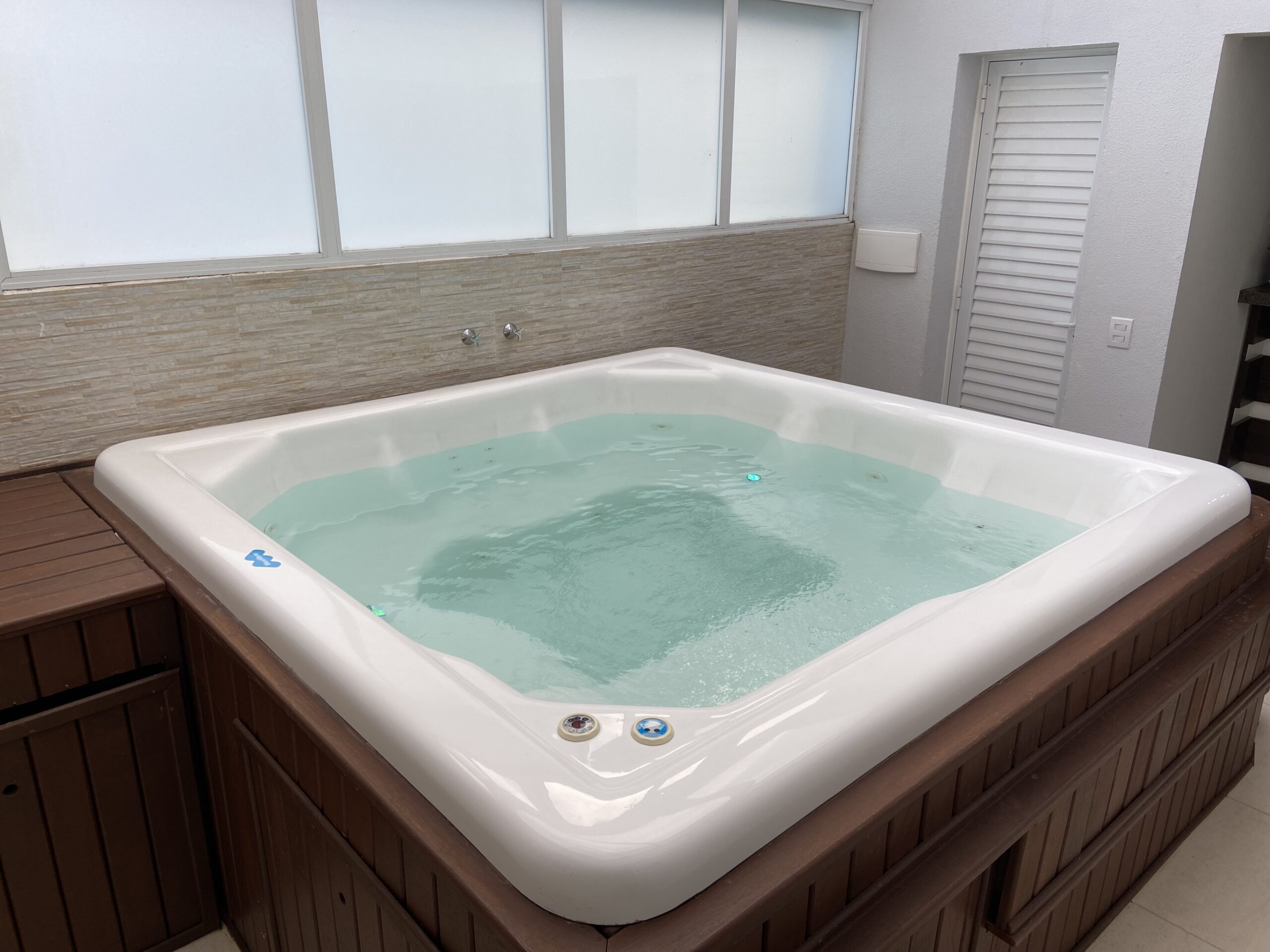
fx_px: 954
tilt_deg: -20.3
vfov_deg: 53.1
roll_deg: +0.6
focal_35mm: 26
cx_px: 635
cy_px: 476
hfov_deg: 67.3
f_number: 1.8
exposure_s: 1/122
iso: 40
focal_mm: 4.25
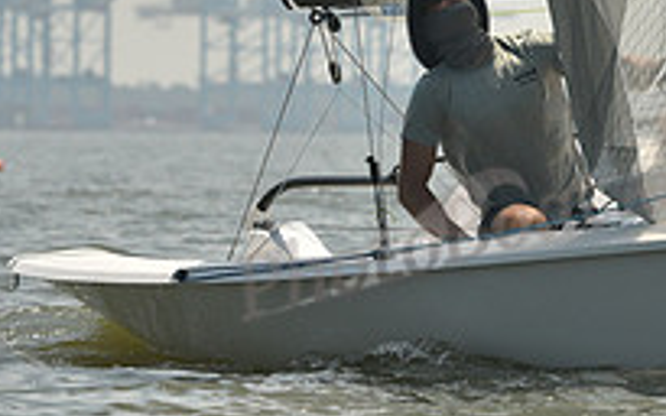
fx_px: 13591
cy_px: 21
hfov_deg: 2.8
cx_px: 864
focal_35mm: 749
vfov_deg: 1.8
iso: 320
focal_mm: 260
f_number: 8
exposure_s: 1/1250
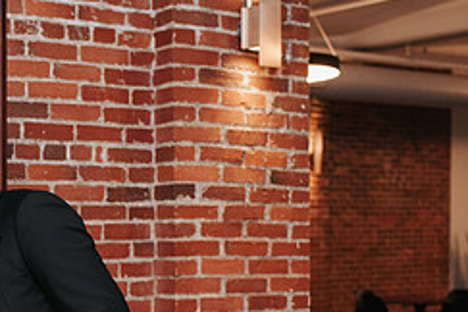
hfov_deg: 21.0
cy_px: 287
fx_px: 1196
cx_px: -51
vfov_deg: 14.7
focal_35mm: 92
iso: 1000
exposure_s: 1/125
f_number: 2.8
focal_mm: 35
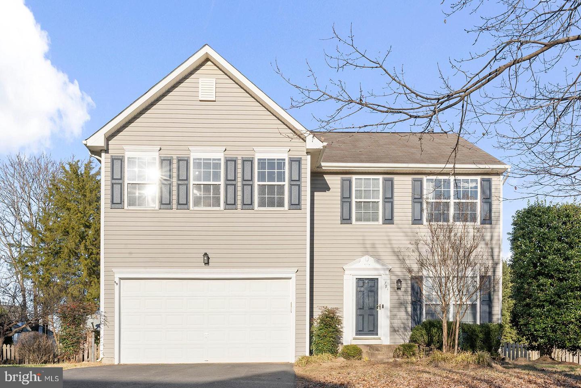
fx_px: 565
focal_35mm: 35
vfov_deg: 37.9
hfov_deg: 54.4
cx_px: 290
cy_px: 194
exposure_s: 1/200
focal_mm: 35
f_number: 13
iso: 100
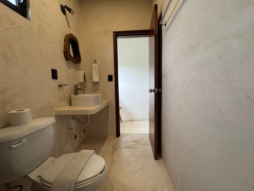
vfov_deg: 85.7
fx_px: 103
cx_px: 127
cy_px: 96
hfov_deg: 102.1
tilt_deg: -4.7
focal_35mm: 14
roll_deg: +1.3
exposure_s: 1/99
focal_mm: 2.22
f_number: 2.2
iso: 250
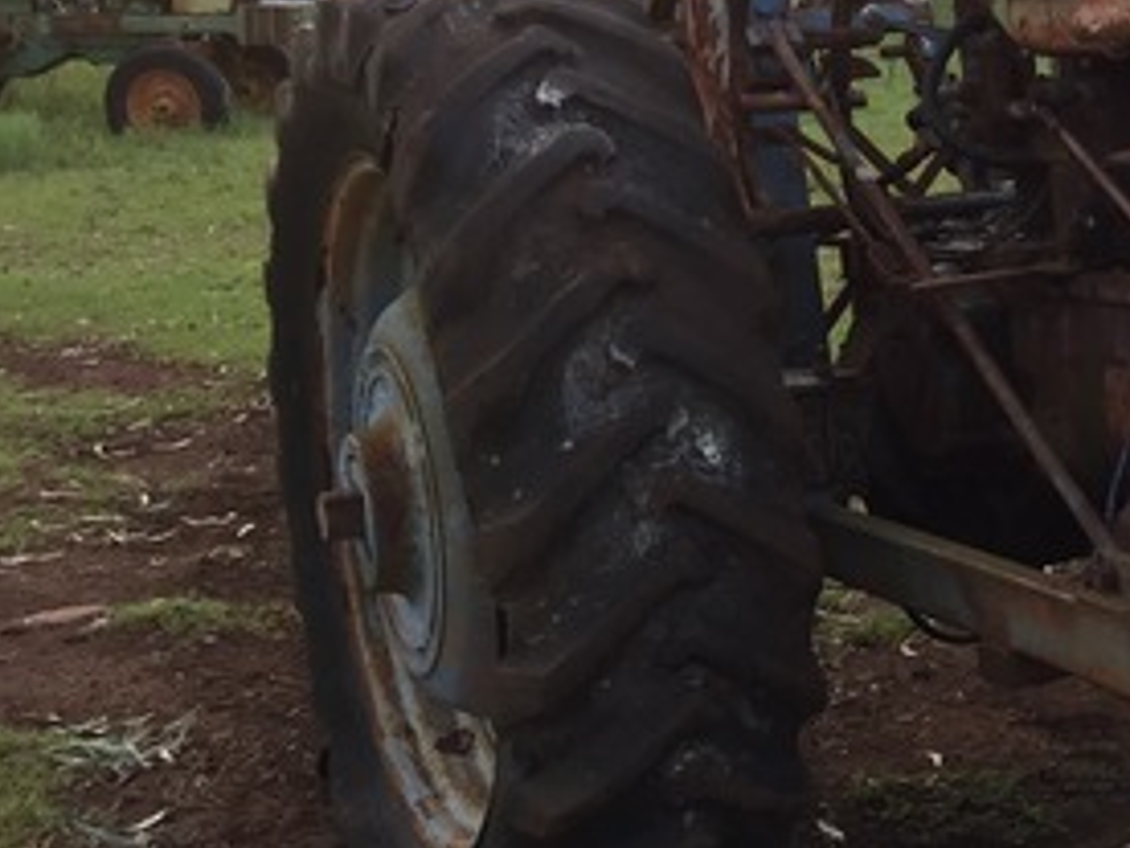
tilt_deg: -6.4
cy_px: 258
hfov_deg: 20.9
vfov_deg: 17.5
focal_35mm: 84
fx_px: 2742
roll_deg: +1.1
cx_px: 1527
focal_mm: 4.15
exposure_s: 1/100
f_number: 2.2
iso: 32
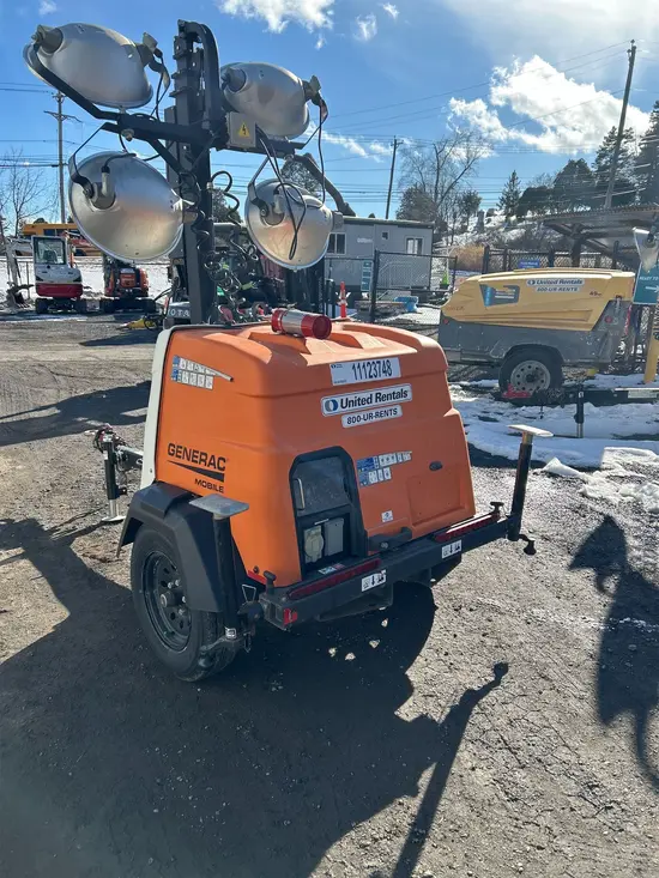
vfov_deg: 67.3
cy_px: 439
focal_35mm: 26
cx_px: 330
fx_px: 660
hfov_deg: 53.1
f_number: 1.5
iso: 50
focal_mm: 5.7
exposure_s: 1/2404
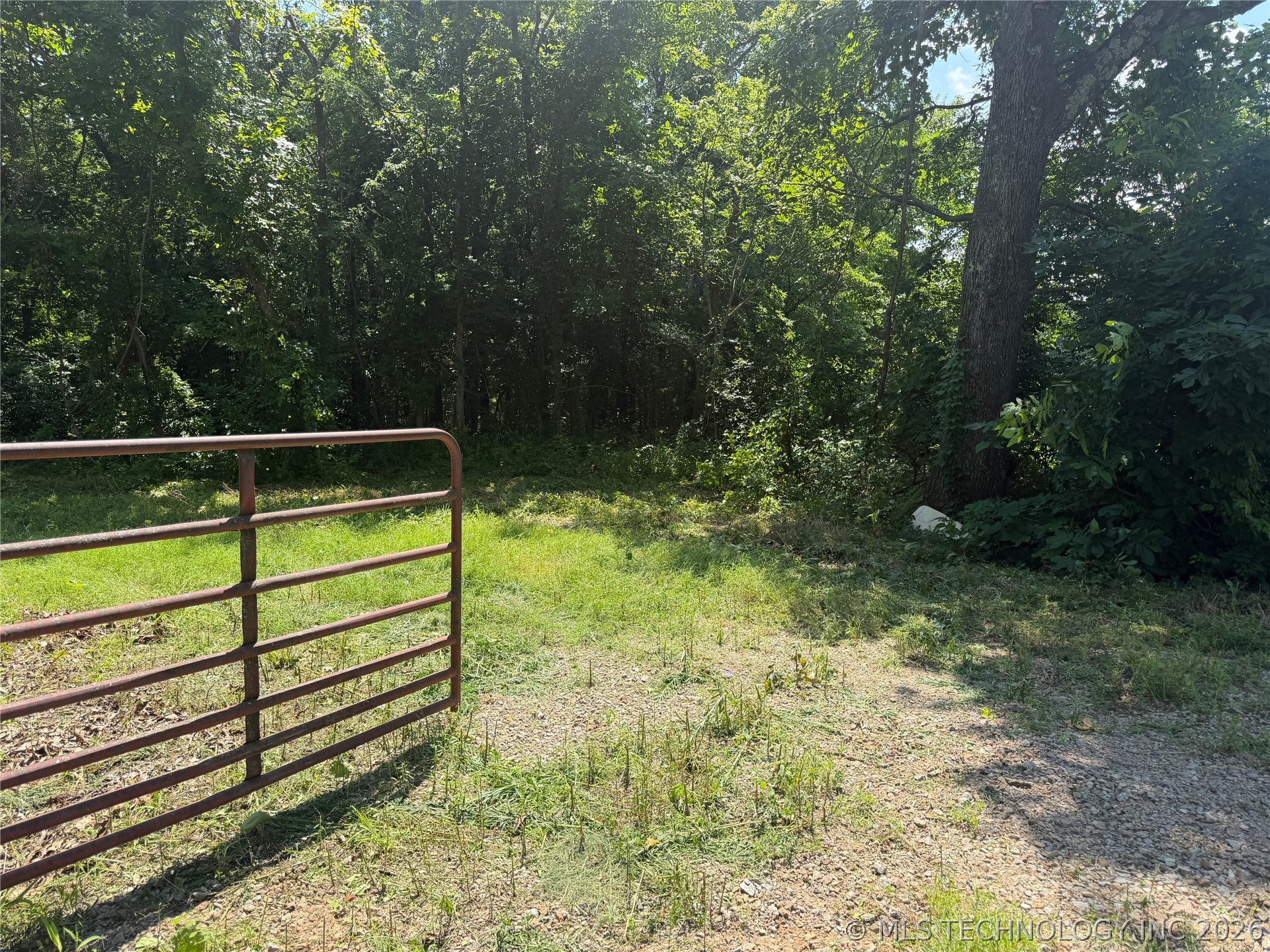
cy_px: 476
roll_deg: -0.4
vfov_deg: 56.8
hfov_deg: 71.6
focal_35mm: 24
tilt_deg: -7.5
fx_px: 881
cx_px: 635
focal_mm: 6.76
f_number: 1.78
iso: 80
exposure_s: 1/1653
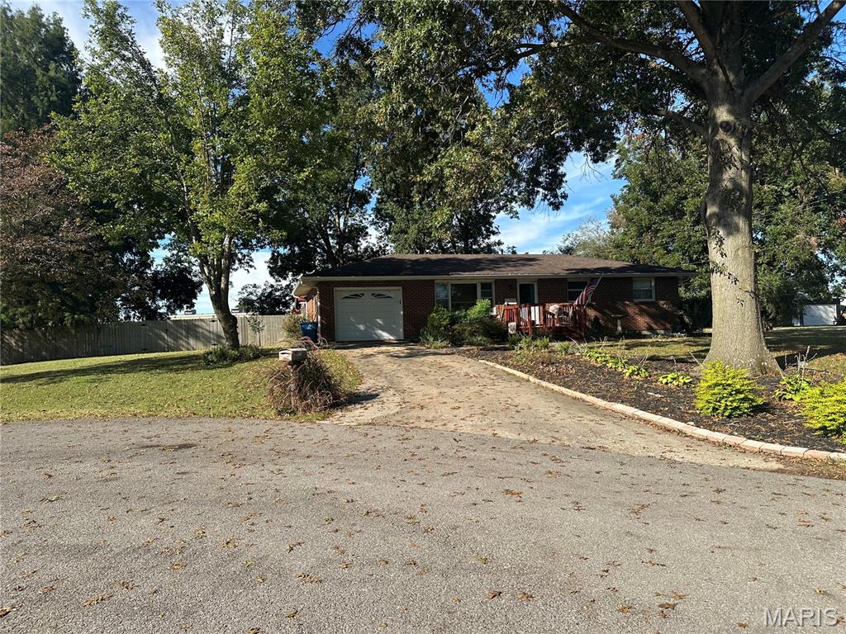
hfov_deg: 71.6
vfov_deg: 56.8
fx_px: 587
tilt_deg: +2.6
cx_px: 423
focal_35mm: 24
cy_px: 317
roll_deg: +1.3
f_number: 1.78
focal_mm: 6.86
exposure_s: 1/2882
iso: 80
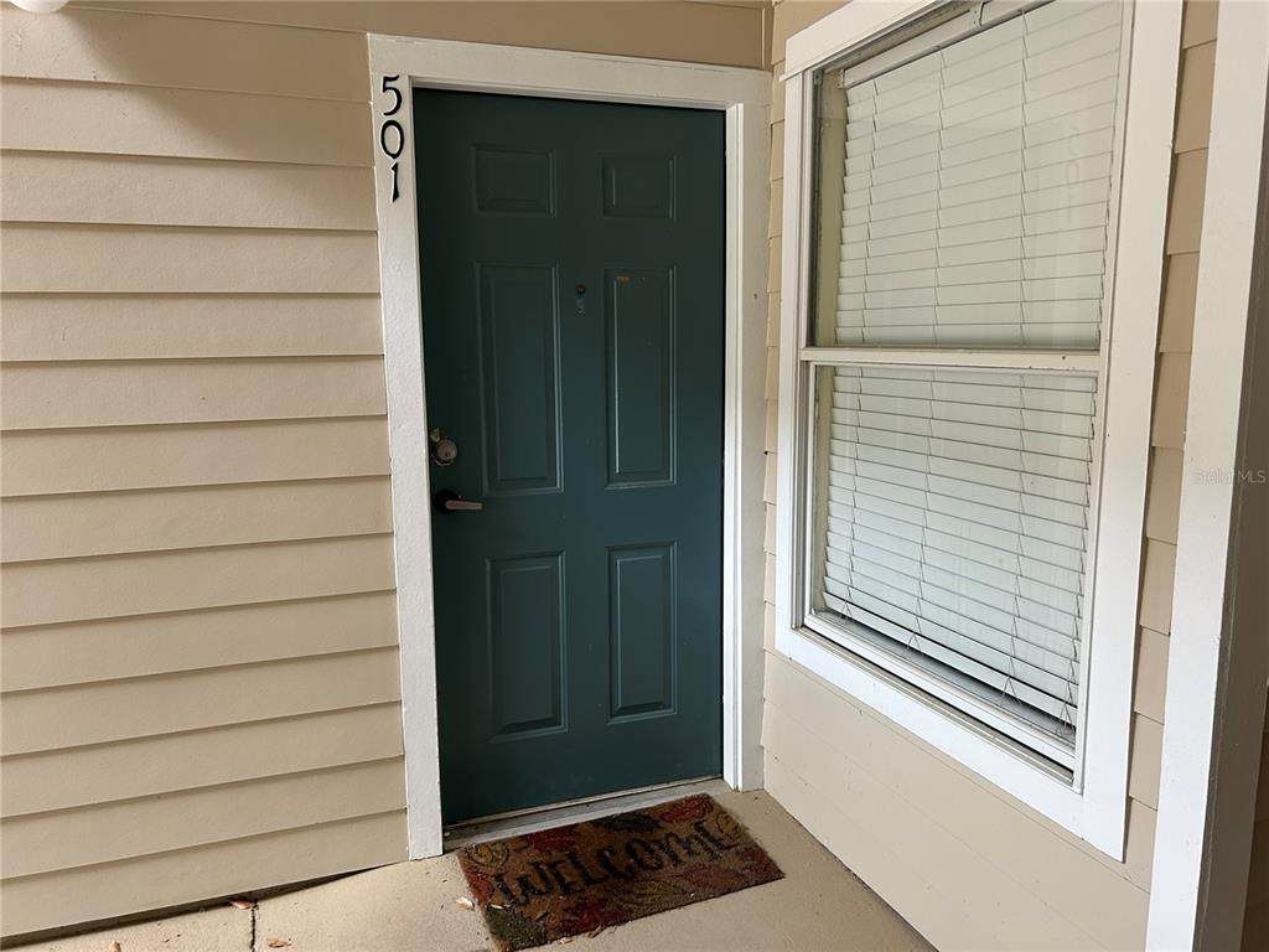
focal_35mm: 26
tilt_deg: -9.1
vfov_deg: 53.1
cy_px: 476
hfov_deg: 67.3
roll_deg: +0.8
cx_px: 634
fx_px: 953
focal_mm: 5.7
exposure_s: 1/60
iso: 125
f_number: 1.5
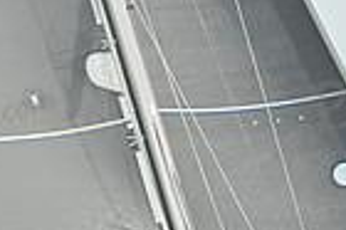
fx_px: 2794
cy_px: 231
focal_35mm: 291
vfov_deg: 4.7
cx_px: 185
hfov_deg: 7.1
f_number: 7.1
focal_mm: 70
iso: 320
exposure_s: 1/1250
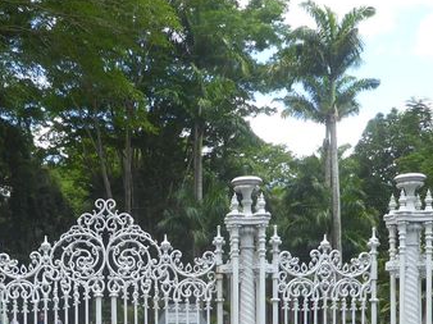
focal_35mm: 64
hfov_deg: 29.8
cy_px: 337
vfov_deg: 21.9
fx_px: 800
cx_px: 113
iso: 80
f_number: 3.4
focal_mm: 4.7
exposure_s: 1/200
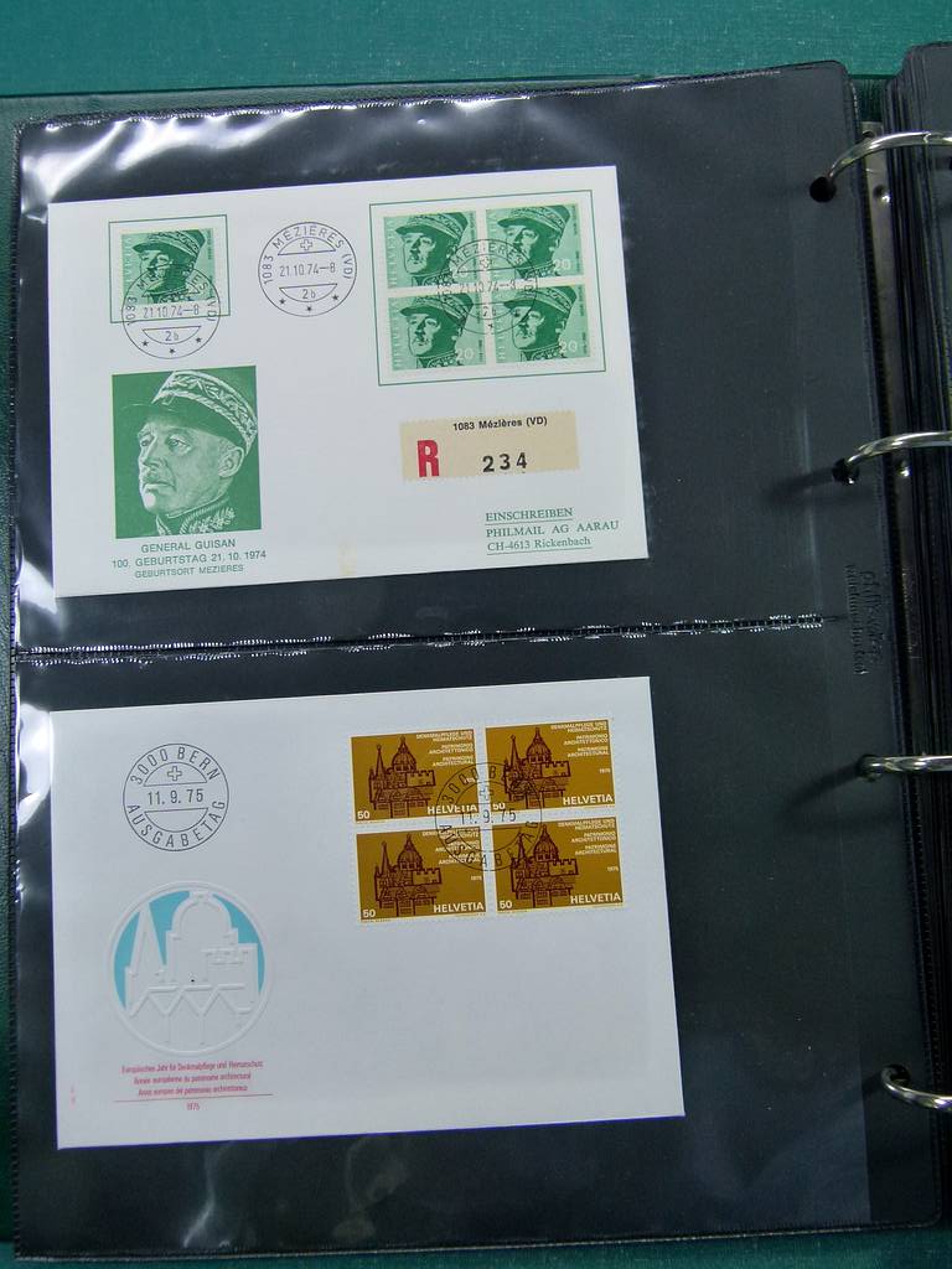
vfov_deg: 56.8
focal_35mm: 32
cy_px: 634
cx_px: 476
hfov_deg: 44.2
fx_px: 1173
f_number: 3.2
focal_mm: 5.8
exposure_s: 1/100
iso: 160
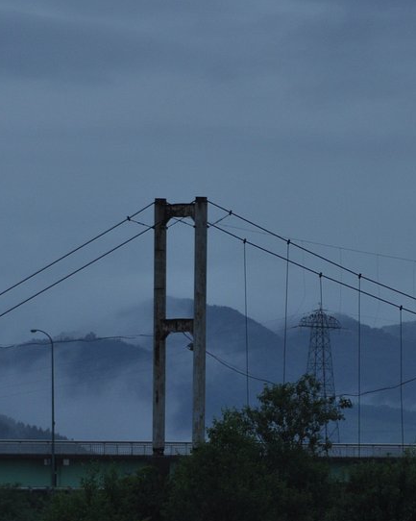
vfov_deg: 3.5
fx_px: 8595
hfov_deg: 2.8
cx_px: 375
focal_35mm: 558
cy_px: 262
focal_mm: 210
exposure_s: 1/100
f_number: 6.3
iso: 400
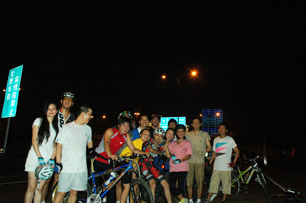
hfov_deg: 67.5
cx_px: 153
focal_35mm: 27
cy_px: 102
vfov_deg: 47.8
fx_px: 229
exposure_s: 1/60
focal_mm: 18
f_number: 7.1
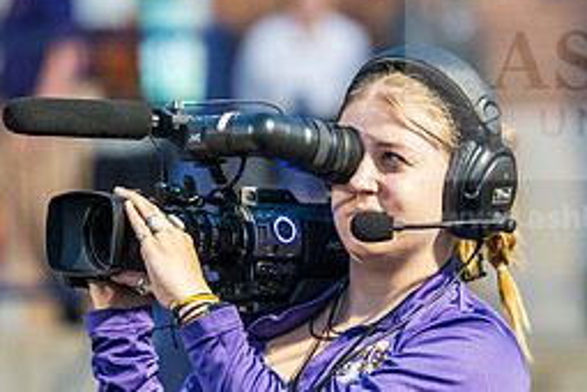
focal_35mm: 364
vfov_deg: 3.8
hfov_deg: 5.7
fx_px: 5935
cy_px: 266
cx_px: 336
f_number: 3.2
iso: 5000
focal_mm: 160
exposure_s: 1/320
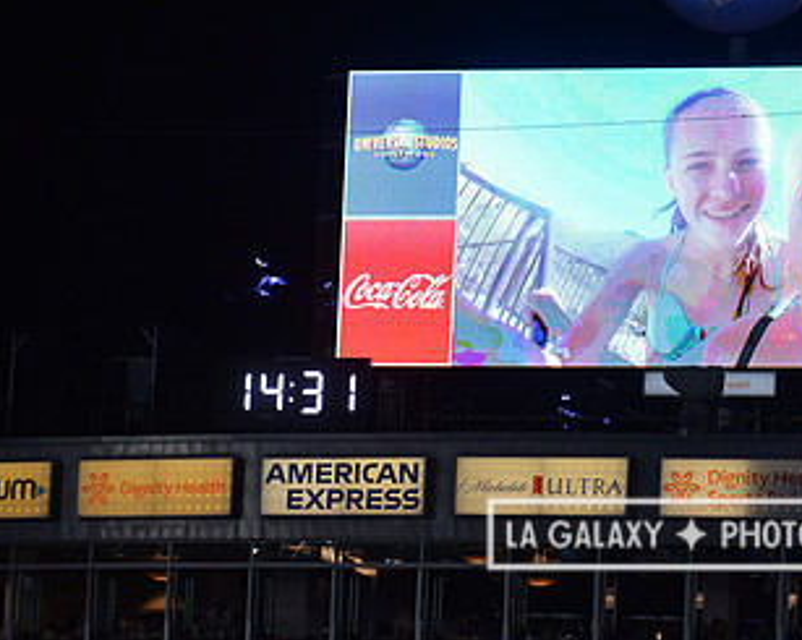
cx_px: 671
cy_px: 142
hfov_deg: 6.8
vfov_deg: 5.4
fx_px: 6735
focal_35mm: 284
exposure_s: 1/1250
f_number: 4.5
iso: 1600
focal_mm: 160
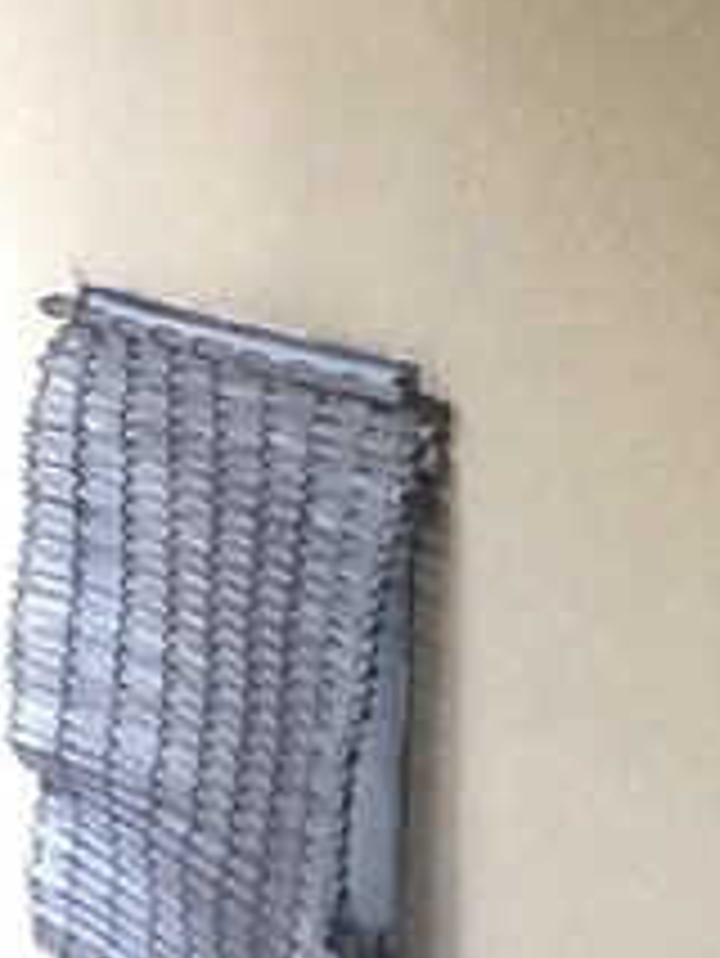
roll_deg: +0.1
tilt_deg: +8.7
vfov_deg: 11.2
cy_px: -792
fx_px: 4516
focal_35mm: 163
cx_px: 1395
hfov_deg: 8.7
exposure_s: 1/30
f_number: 2.2
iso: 40
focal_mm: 4.15
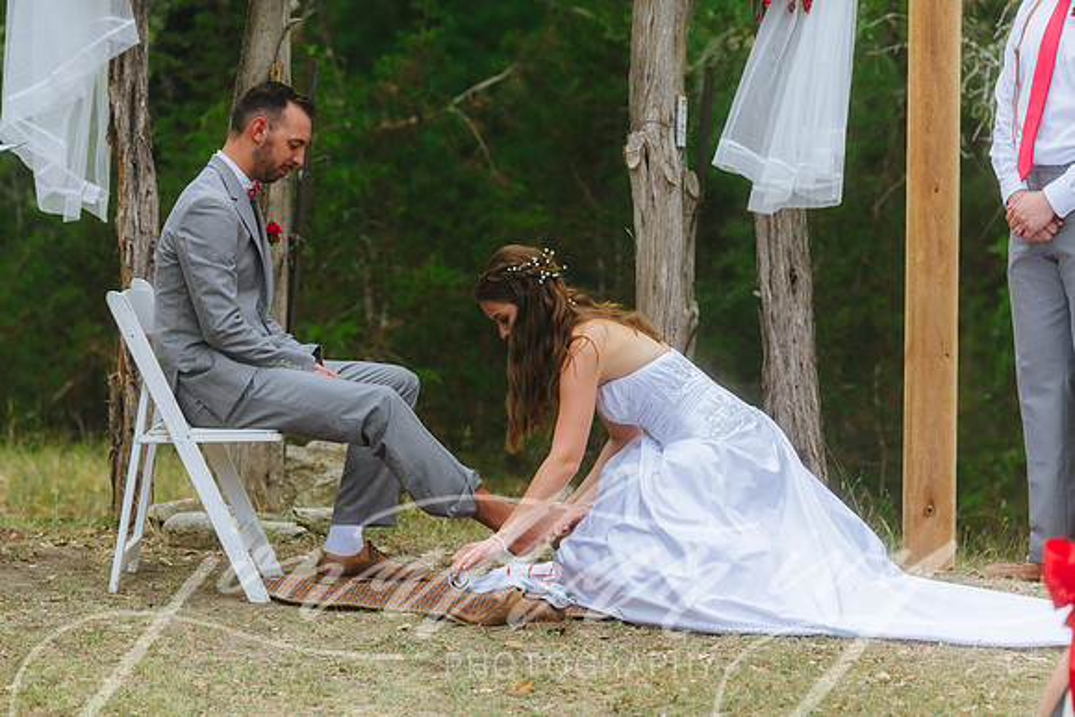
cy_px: 358
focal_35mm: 180
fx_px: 5376
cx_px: 538
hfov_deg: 11.4
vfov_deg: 7.6
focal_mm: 180
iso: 160
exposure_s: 1/1000
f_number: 3.2
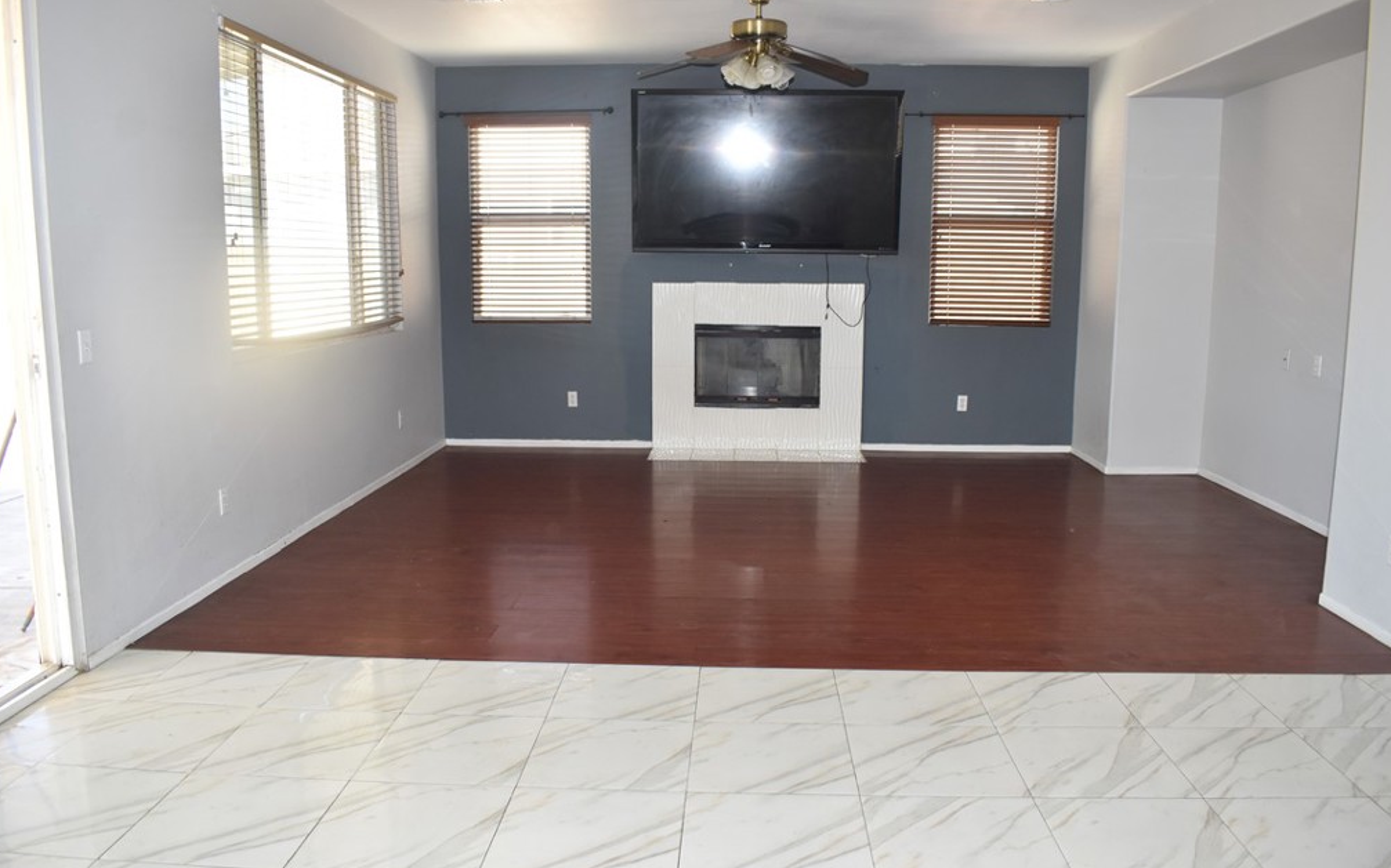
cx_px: 698
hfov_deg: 66.5
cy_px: 445
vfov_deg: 44.5
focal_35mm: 28
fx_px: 1061
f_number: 5.6
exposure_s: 1/125
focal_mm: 18
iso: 640
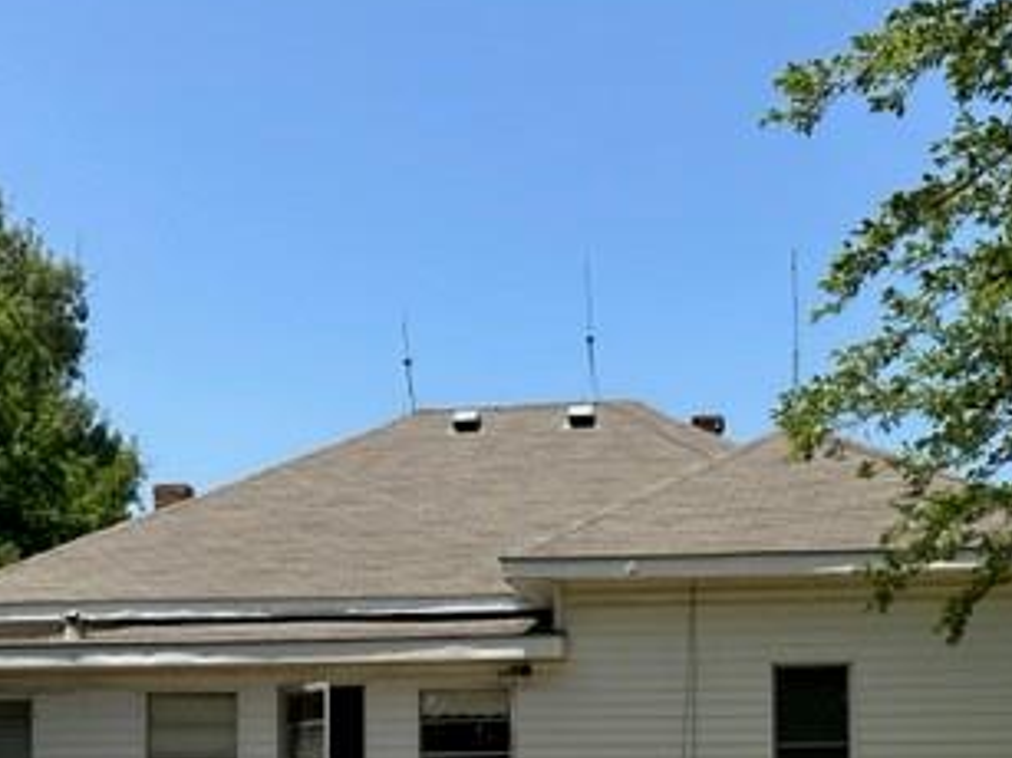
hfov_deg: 38.1
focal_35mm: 50
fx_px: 1461
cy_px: 745
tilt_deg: +1.9
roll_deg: +0.1
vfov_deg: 27.5
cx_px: 577
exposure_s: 1/4184
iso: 80
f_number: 1.78
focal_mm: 6.86
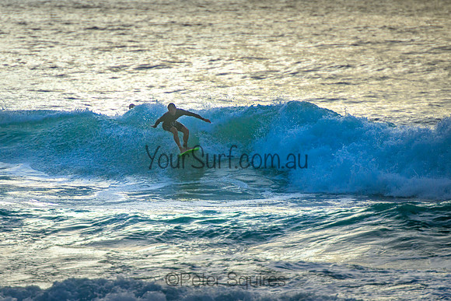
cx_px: 172
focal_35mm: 550
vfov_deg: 2.5
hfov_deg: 3.7
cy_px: 149
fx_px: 6889
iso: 500
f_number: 5.6
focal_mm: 400
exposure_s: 1/2000
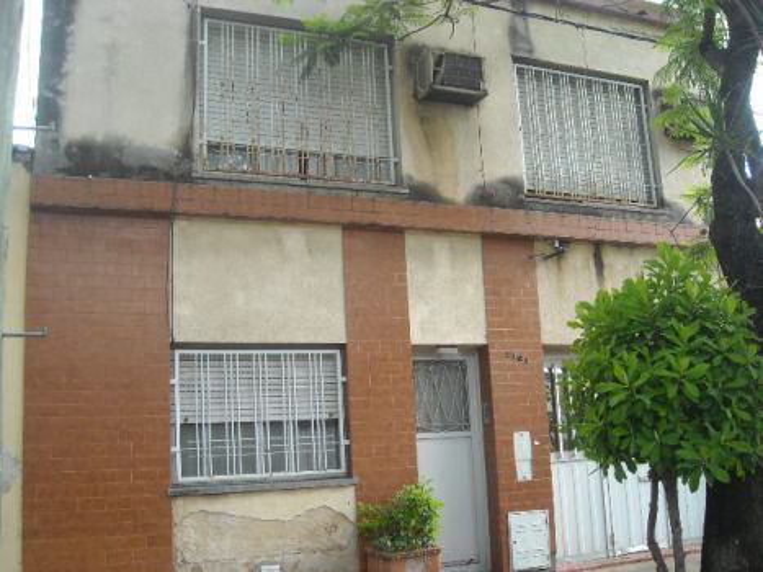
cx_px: 382
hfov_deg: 52.6
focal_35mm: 35
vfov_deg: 40.7
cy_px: 286
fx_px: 771
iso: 175
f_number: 2.8
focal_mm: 5.7
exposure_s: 1/218
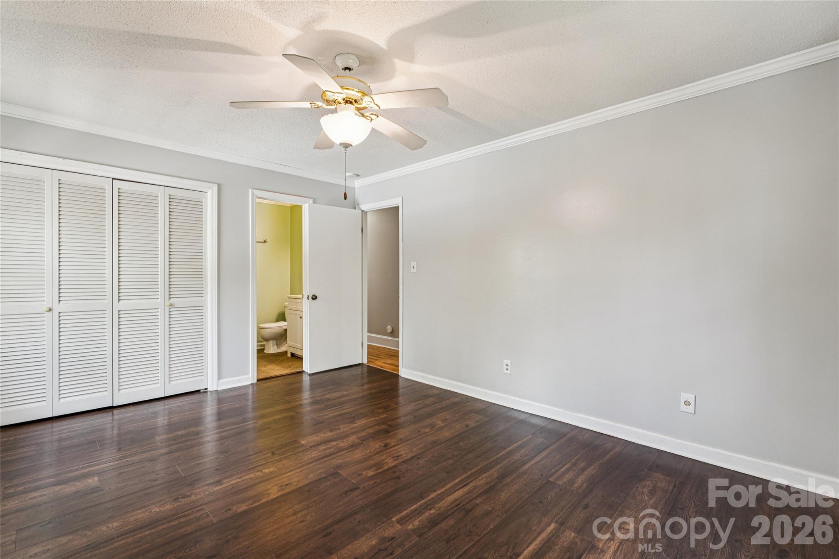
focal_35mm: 16
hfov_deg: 96.0
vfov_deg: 73.1
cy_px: 280
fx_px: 377
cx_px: 420
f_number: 10
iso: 100
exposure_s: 1
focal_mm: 16.2
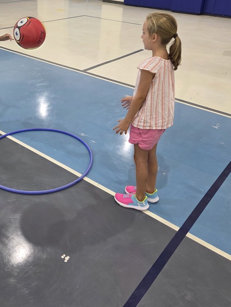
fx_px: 320
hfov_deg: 38.9
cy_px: 107
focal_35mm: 36
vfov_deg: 50.6
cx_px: 66
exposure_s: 1/120
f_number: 1.8
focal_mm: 5.4
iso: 125
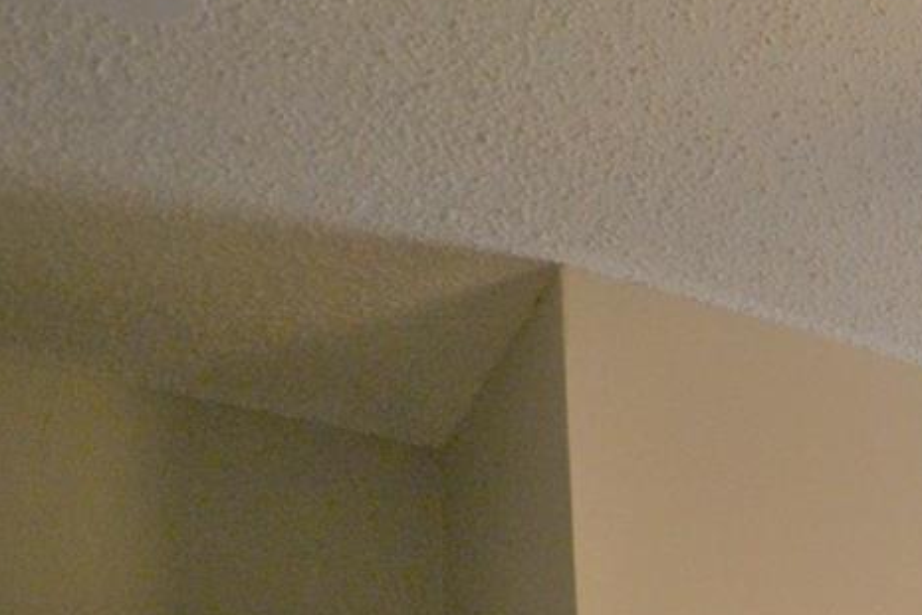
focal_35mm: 66
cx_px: 1870
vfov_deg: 15.6
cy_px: 1291
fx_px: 1690
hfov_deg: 18.6
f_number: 3.5
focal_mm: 10
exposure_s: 1/60
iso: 560
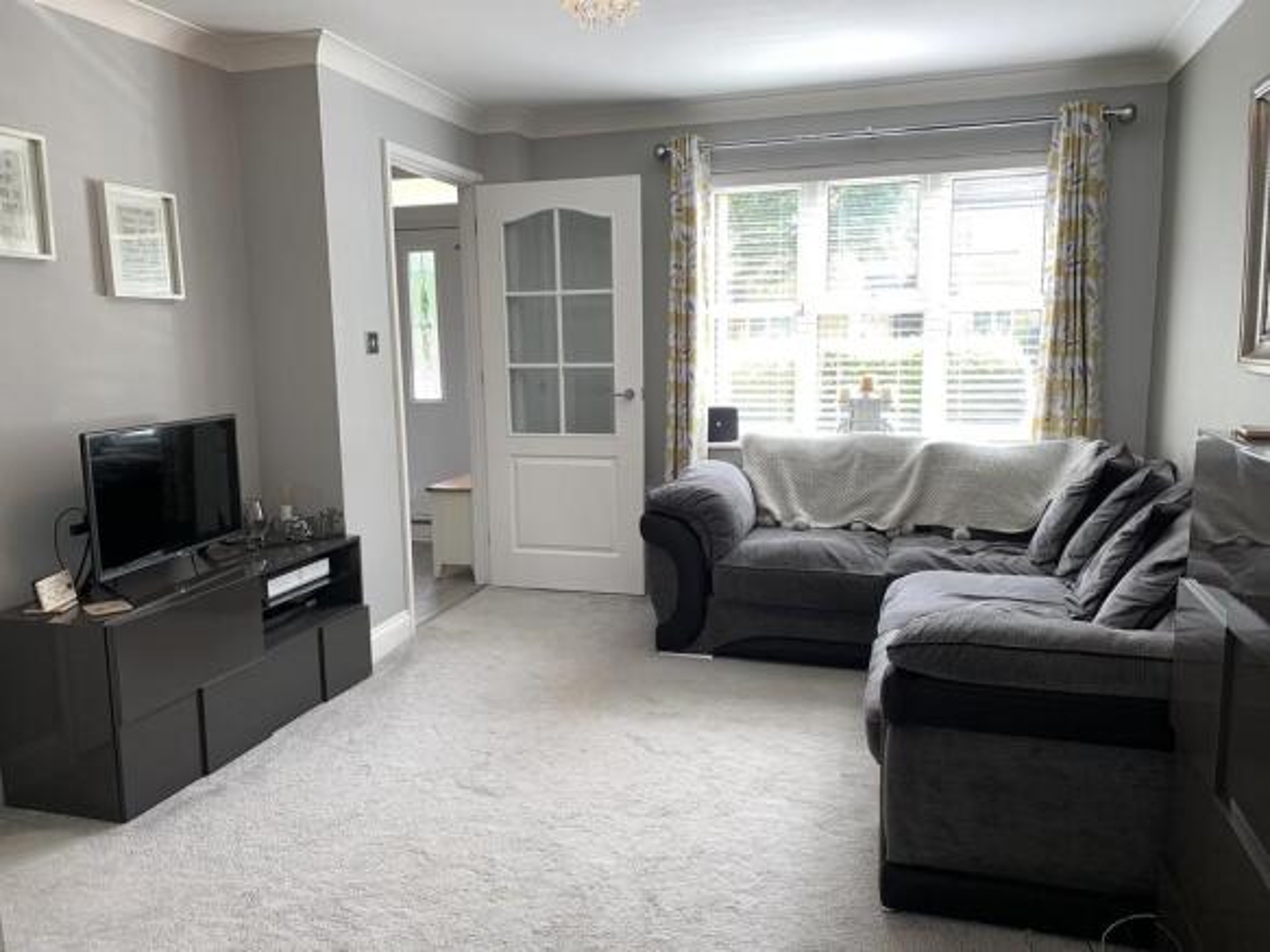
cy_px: 476
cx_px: 635
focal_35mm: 26
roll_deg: +1.6
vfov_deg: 53.0
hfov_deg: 67.3
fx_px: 954
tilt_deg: -9.2
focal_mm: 4.25
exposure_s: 1/100
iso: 25
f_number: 1.8
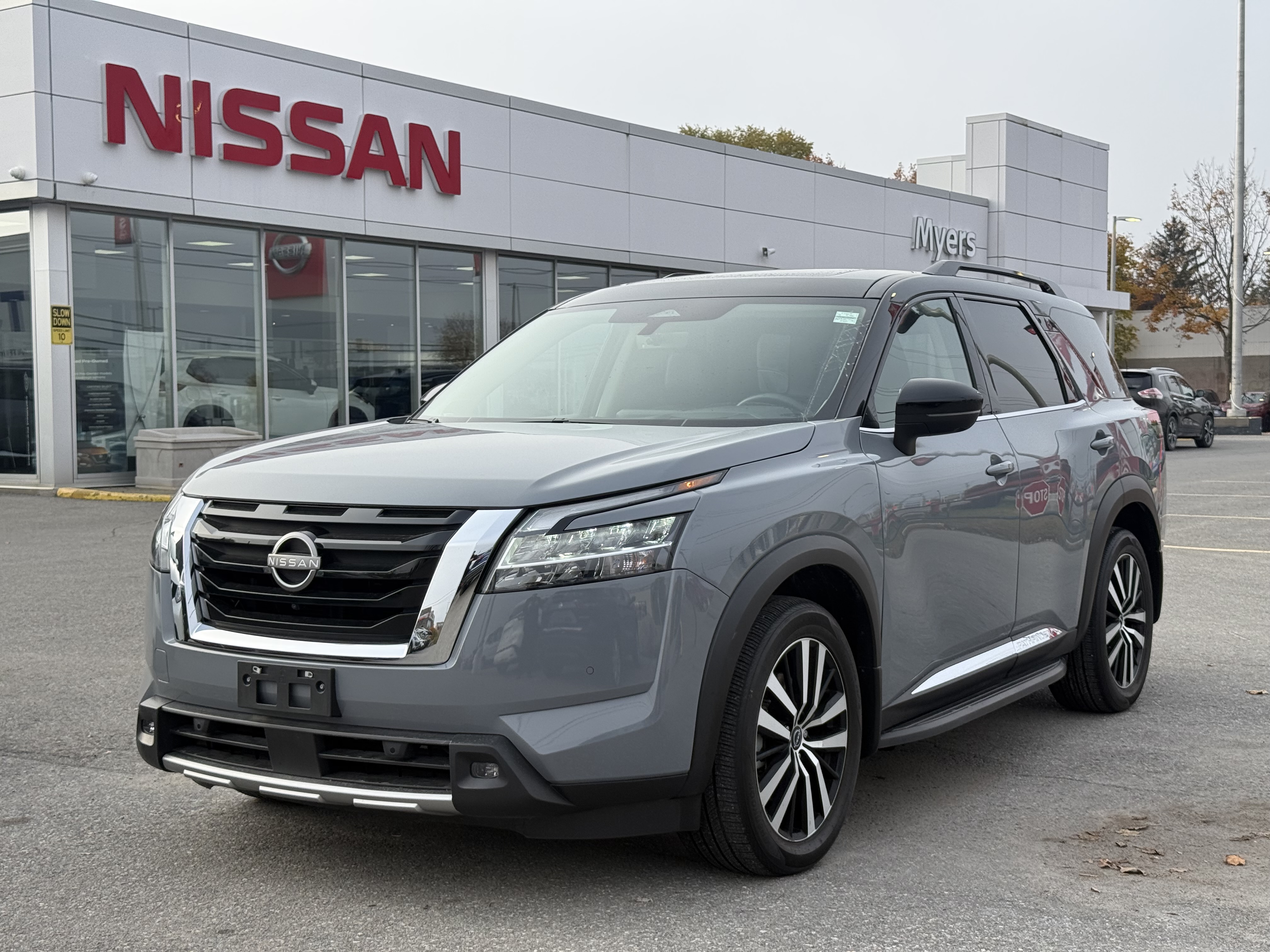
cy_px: 476
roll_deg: +0.8
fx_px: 1761
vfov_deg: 30.3
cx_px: 635
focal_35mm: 48
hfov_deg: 39.7
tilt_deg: -2.4
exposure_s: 1/1678
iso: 64
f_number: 1.78
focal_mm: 6.76
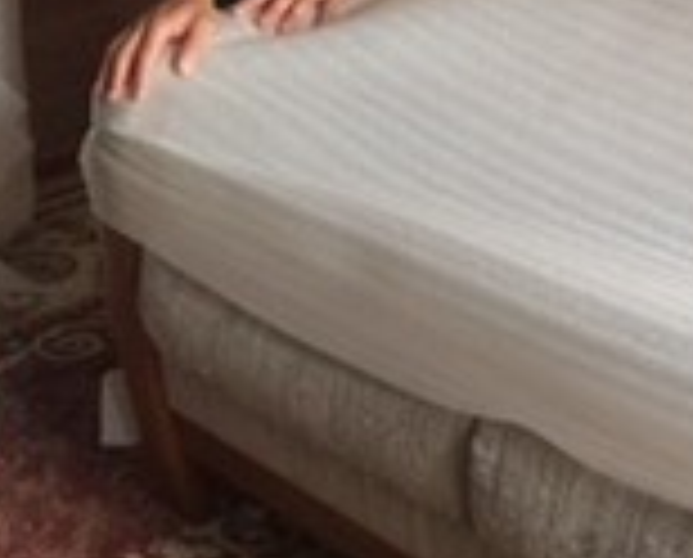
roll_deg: +0.0
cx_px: 94
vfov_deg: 14.0
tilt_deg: -18.8
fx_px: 2262
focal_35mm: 110
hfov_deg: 17.2
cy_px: 158
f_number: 2.2
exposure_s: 1/33
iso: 40
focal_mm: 4.15
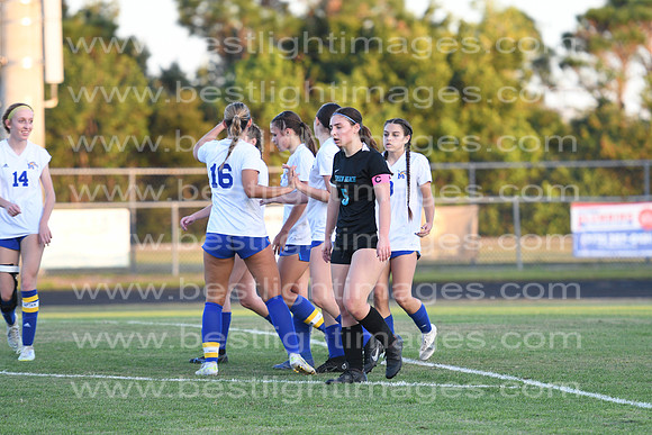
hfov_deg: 7.8
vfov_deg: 5.2
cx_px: 326
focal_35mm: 262
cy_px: 218
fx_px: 4755
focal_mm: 175
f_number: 2.8
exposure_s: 1/800
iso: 560
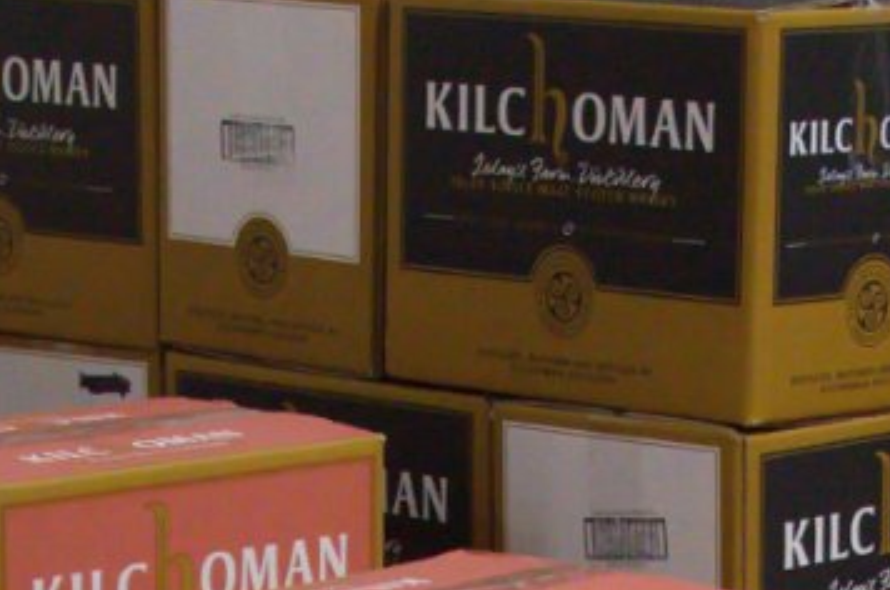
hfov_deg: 9.9
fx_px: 5108
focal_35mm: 207
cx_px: 592
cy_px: 1228
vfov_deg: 6.4
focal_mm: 24
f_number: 5
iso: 5600
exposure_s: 1/80
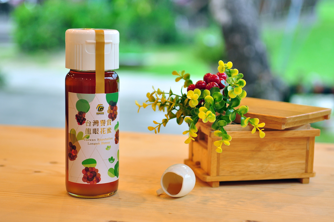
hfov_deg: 27.0
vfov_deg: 18.1
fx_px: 695
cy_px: 111
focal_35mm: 75
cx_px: 167
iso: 200
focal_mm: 50
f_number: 3.5
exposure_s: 1/40
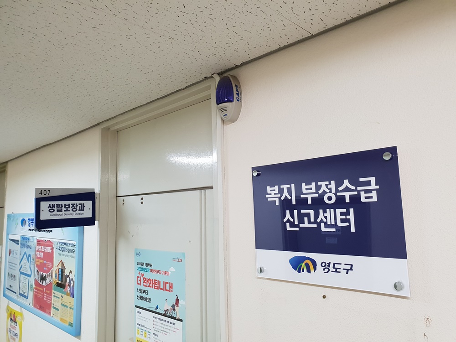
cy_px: 171
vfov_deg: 53.1
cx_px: 228
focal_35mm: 26
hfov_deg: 67.3
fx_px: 343
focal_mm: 4.3
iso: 320
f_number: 2.4
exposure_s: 1/40
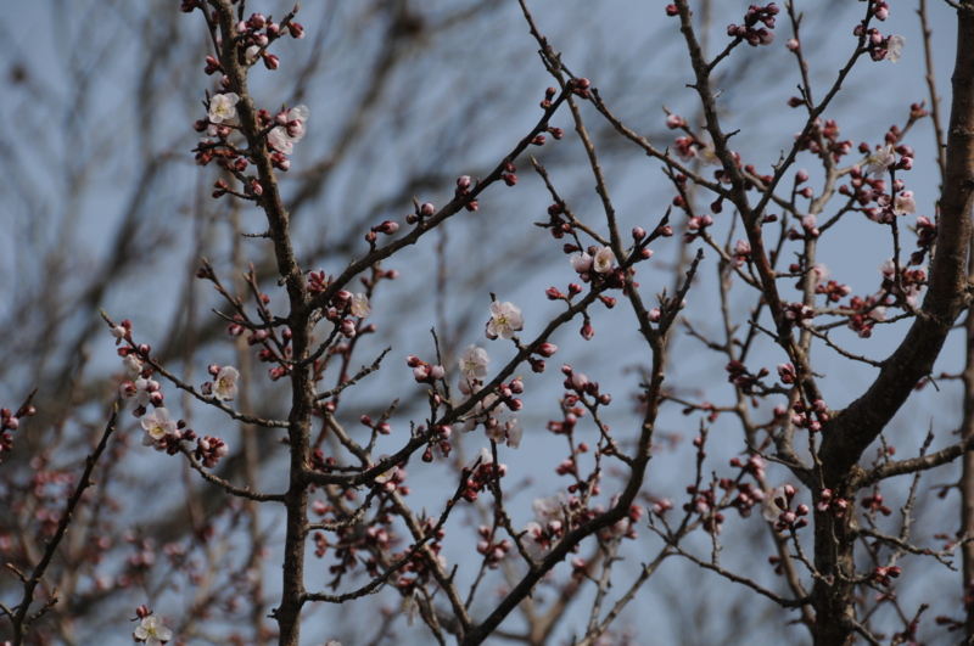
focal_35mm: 255
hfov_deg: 8.1
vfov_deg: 5.4
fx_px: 6889
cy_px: 323
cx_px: 487
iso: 400
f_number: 8
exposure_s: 1/1600
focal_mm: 170
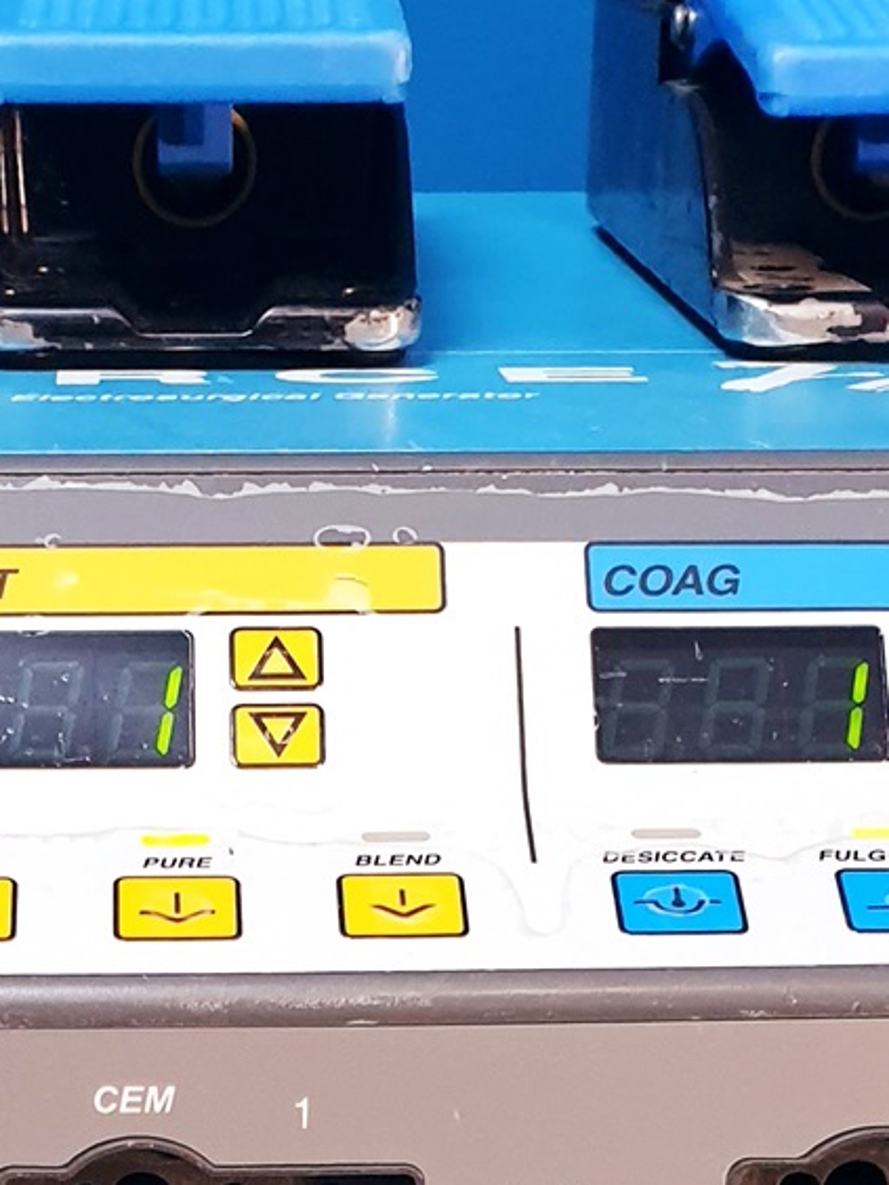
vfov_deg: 19.4
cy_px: 1565
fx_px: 3185
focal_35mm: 93
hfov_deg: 15.8
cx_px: 162
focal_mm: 4.3
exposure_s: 1/50
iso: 320
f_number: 2.4
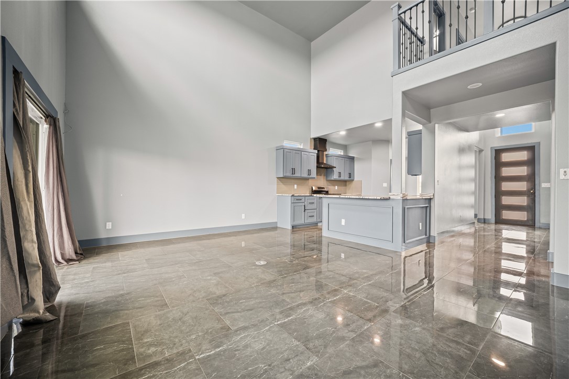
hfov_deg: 106.3
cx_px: 284
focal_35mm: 14
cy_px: 190
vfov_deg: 83.3
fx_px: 213
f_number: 3.5
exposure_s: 1/6
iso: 640
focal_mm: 9
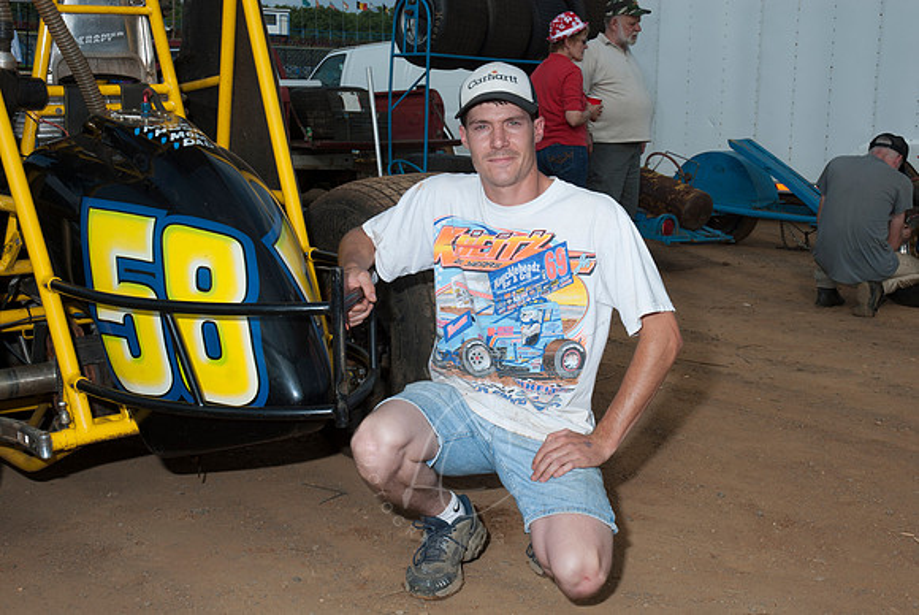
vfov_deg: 26.5
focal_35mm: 51
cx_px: 460
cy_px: 308
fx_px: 1303
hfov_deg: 38.8
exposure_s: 1/250
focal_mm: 34
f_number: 8
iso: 100
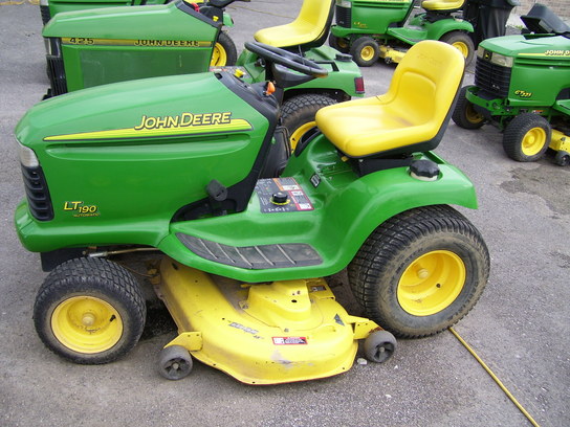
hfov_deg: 50.1
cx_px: 285
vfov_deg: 38.7
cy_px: 214
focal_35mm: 37
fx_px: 609
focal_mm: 6
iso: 80
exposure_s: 1/350
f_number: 2.7
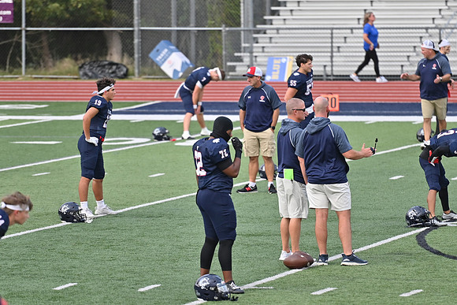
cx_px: 228
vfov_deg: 4.6
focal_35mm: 300
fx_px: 3809
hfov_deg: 6.9
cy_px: 152
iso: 400
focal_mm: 200
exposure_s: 1/2000
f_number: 3.5
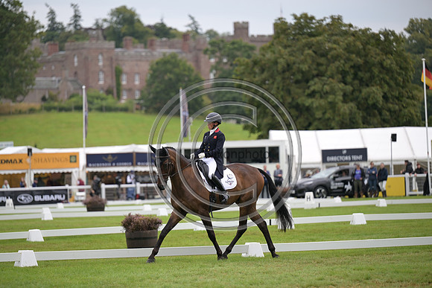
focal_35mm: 170
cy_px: 144
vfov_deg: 8.1
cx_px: 216
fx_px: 2040
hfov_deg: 12.1
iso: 250
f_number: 3.2
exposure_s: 1/1250
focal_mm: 170
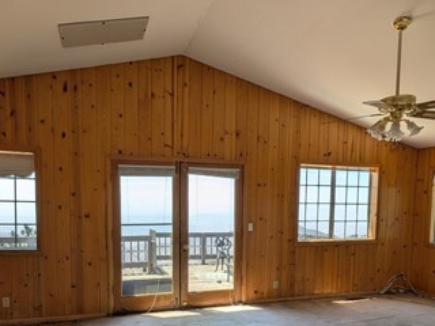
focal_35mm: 24
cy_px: 228
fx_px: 302
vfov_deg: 55.1
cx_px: 200
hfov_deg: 71.5
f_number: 1.7
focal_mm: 2.02
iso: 54
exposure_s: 1/1104
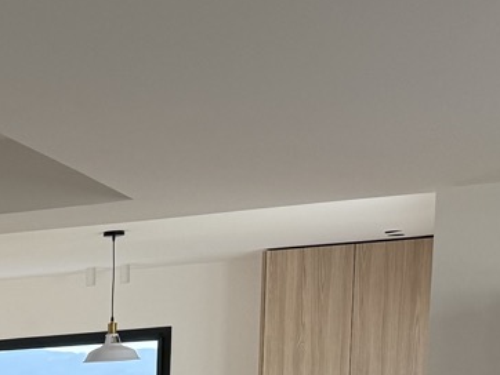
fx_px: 1532
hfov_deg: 16.3
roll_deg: +2.5
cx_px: -333
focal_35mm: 106
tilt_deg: -9.9
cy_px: 707
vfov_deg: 12.6
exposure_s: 1/438
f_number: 1.78
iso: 100
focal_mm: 6.76
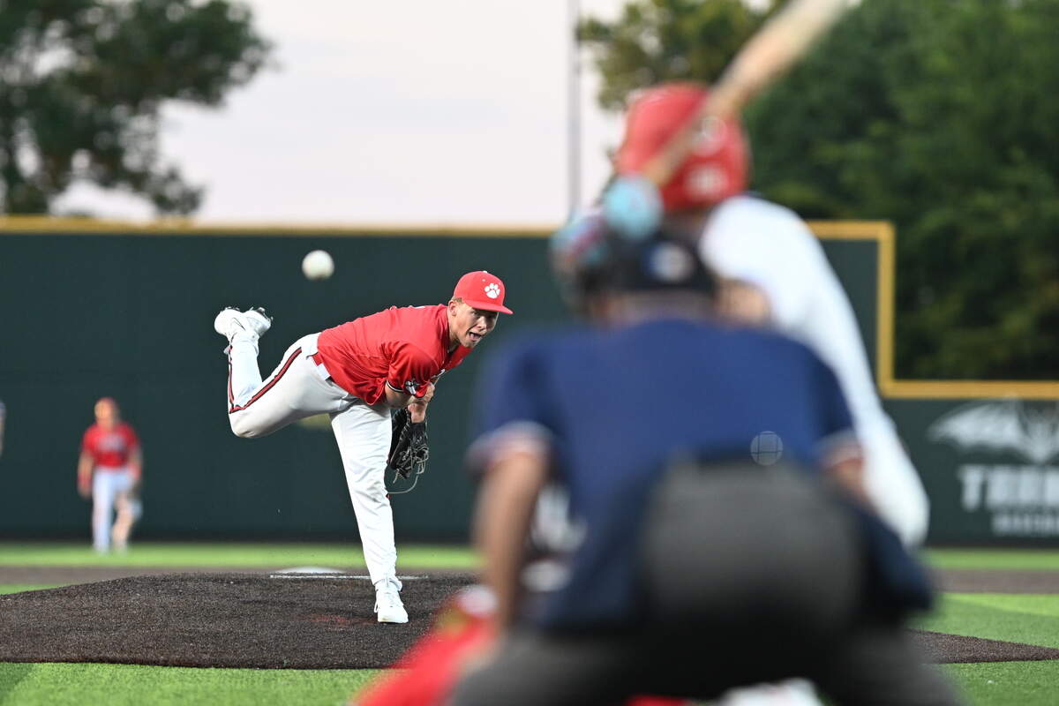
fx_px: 8824
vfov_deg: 4.6
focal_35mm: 300
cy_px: 353
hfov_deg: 6.9
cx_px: 530
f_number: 2
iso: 1600
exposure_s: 1/1600
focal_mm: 200
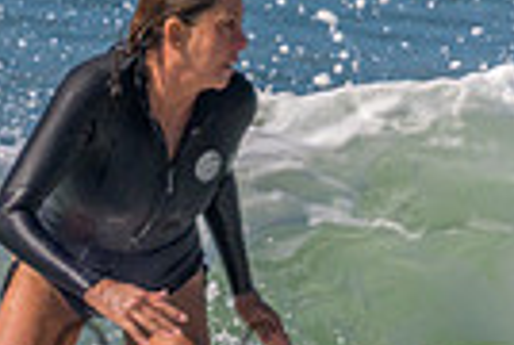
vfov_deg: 0.4
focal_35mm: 3848
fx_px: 55063
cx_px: 91
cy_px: 262
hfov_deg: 0.5
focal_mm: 800
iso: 250
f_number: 11
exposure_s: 1/1000
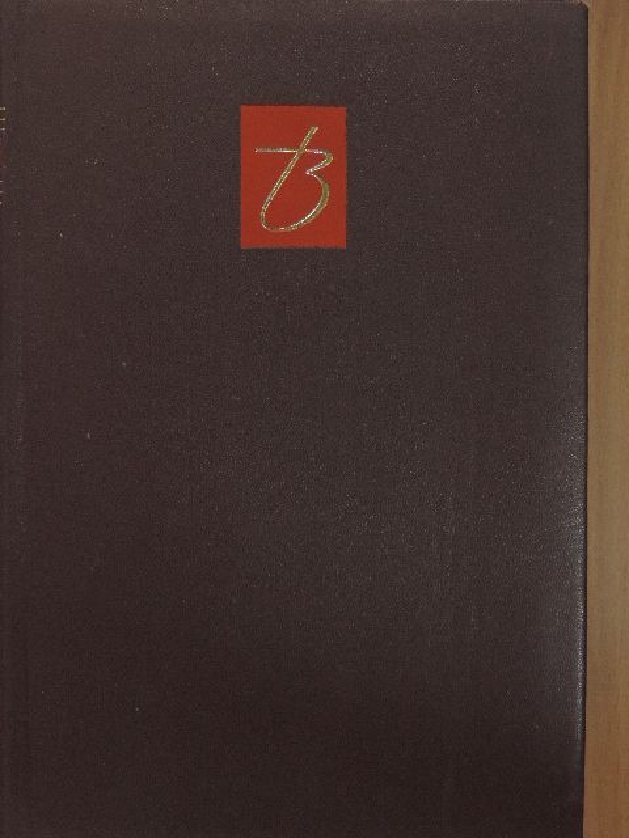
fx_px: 1696
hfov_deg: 21.0
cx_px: 314
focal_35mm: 70
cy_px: 419
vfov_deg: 27.8
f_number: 3.9
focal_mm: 12.4
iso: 800
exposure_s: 1/100
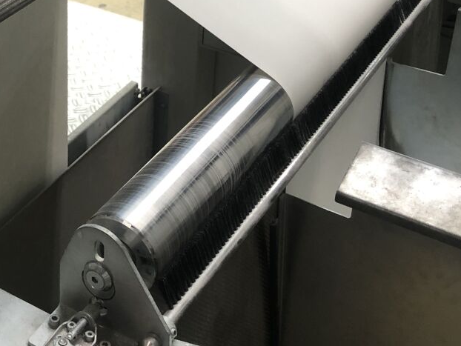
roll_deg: +2.9
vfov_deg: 19.3
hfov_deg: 25.5
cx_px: -15
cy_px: -62
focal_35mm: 72
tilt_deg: -22.9
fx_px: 959
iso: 40
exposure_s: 1/33
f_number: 1.8
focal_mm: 4
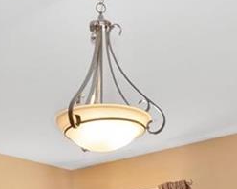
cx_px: 39
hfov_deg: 19.5
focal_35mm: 97
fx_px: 680
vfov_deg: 14.0
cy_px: 342
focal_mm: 8
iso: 400
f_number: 10
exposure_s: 1/4
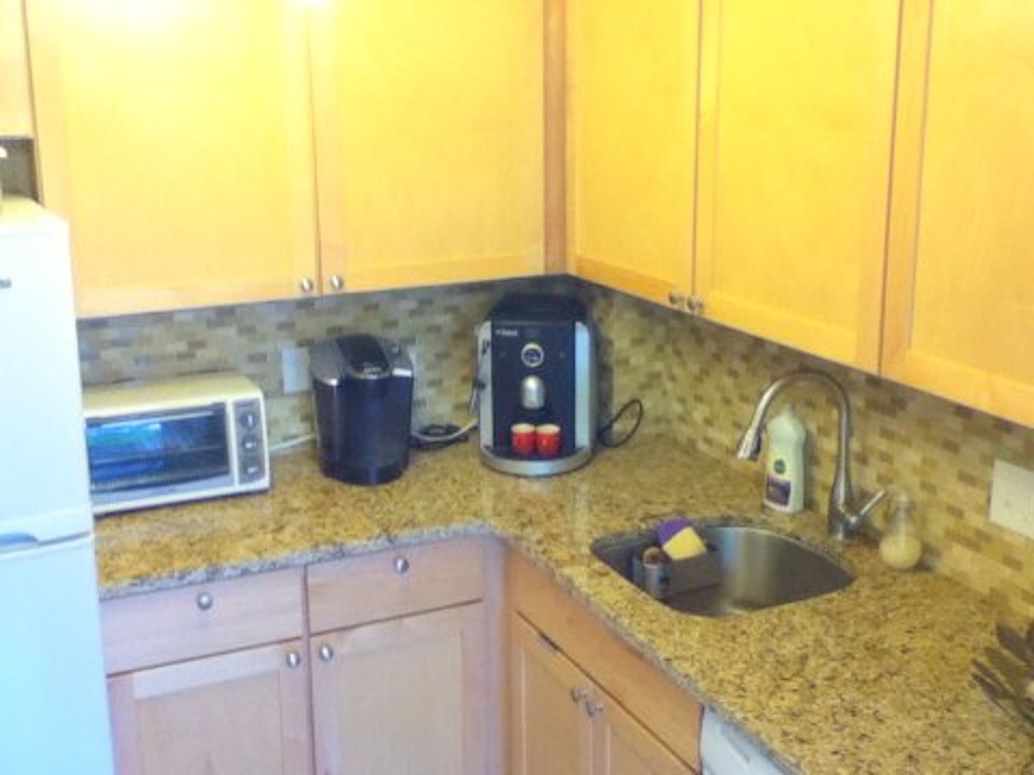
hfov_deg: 56.8
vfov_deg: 44.2
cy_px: 388
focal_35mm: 32
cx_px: 517
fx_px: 956
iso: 125
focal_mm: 3.85
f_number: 2.4
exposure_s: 1/30
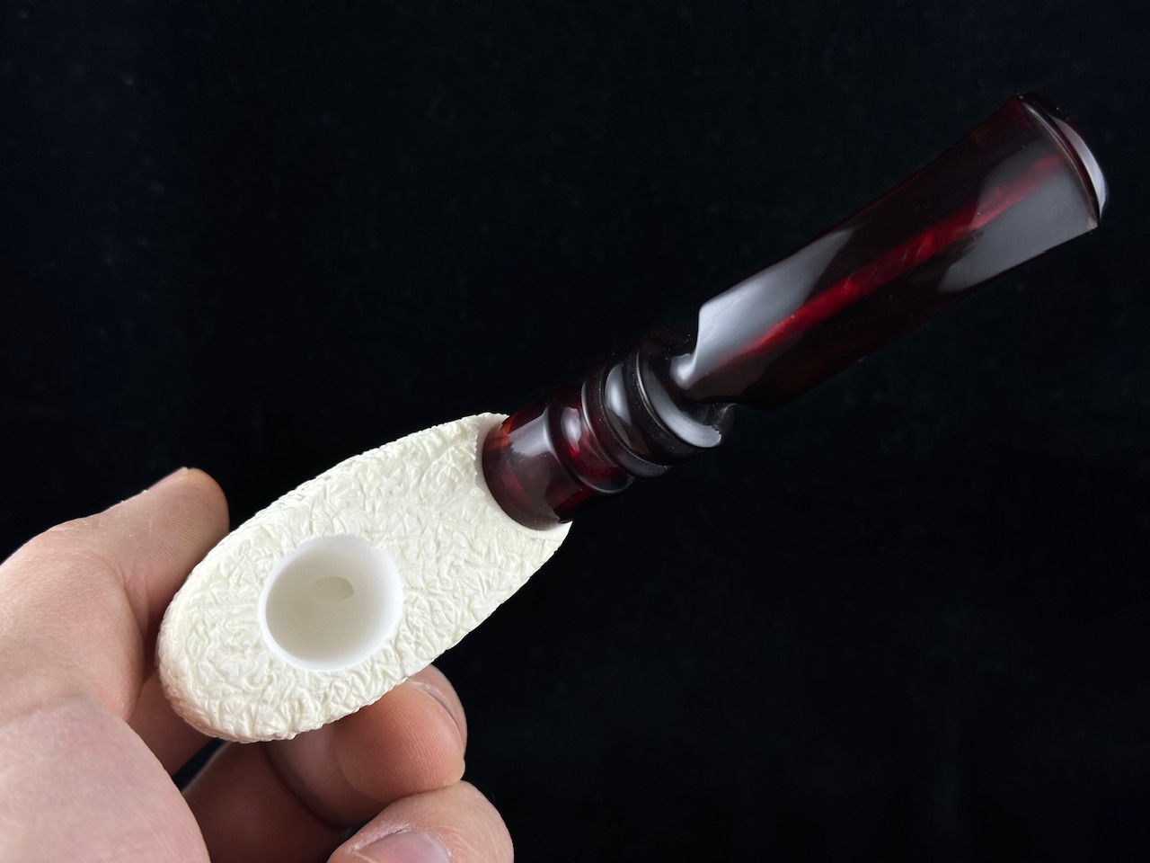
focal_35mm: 48
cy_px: 432
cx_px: 575
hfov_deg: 39.7
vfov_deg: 30.3
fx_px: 1595
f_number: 1.78
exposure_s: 1/487
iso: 64
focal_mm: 6.86
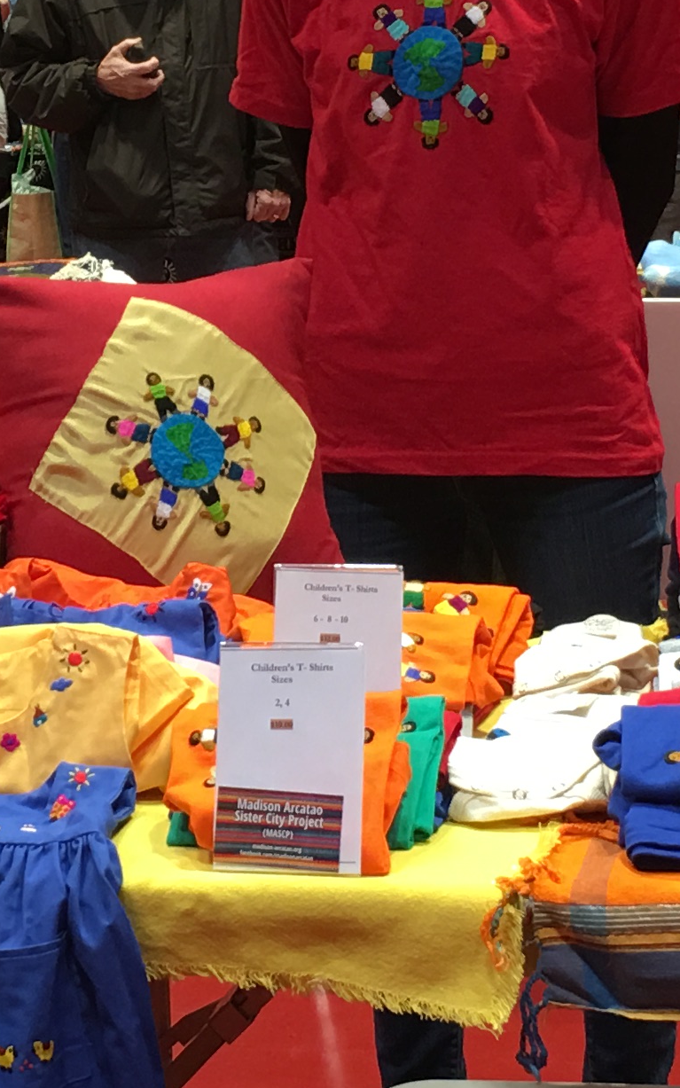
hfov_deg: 12.9
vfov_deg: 20.5
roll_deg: +3.8
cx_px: 137
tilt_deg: -4.3
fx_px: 2994
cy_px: 295
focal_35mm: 101
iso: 32
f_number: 2.2
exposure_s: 1/15
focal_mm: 4.15
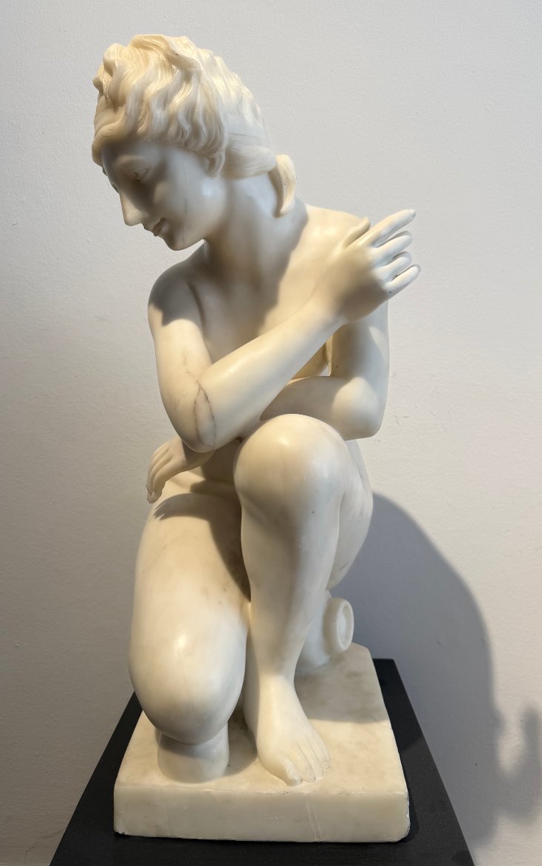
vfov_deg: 70.4
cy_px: 424
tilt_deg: -2.4
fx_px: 614
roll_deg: +0.2
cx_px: 274
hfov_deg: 47.6
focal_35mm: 26
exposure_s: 1/121
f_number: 1.78
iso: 80
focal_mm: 6.76
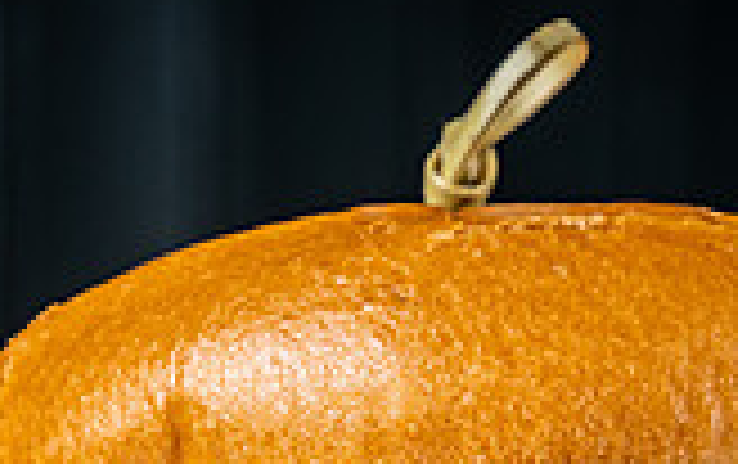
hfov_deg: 7.2
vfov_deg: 4.5
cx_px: 44
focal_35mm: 290
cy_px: 599
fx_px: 5841
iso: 100
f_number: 11
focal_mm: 75
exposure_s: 1/200
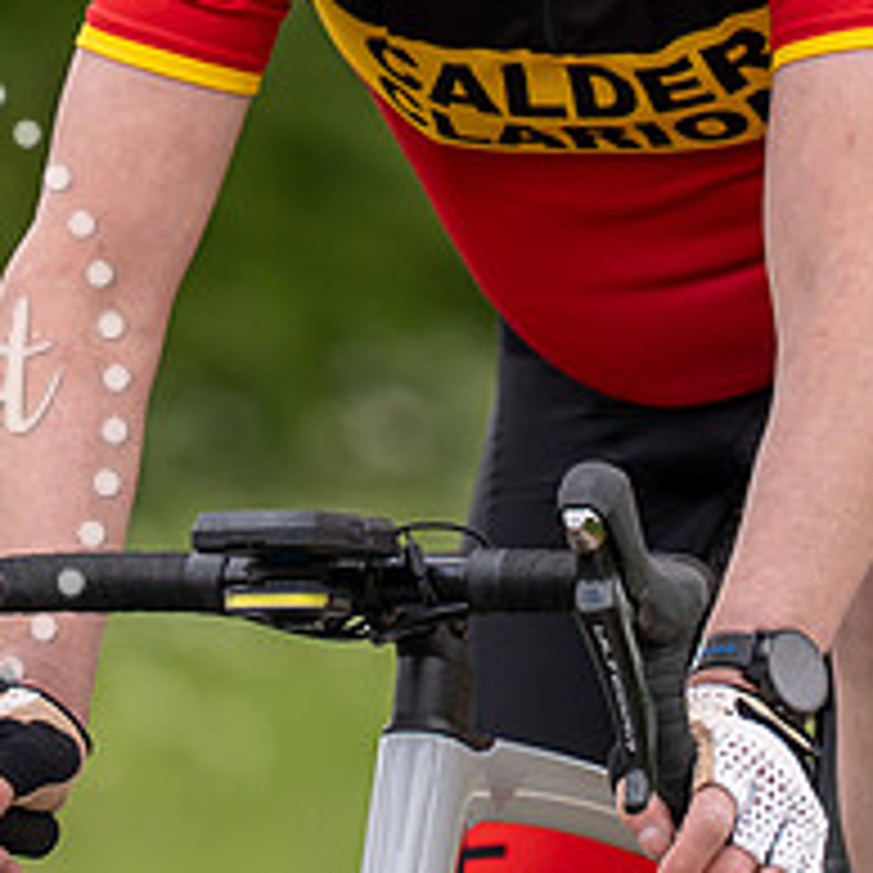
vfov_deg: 2.8
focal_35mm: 619
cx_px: 689
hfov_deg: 2.8
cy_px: -34
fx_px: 17662
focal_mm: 200
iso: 200
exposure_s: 1/1250
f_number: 3.2
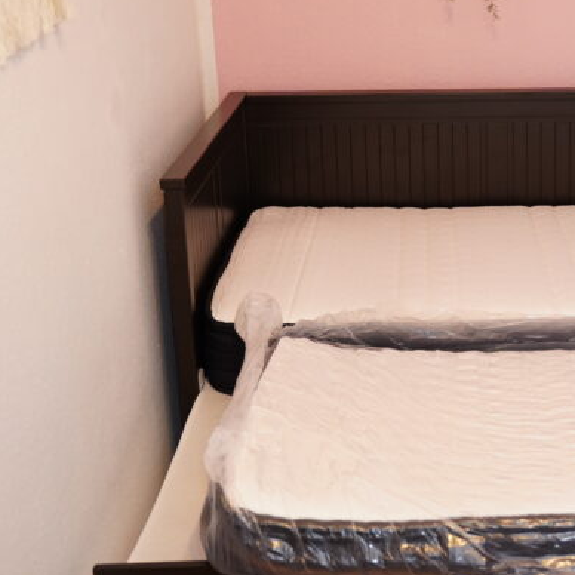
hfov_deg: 25.5
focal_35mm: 65
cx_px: 542
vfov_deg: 26.4
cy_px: 225
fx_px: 1222
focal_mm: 29
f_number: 2.8
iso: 1600
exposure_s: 1/160
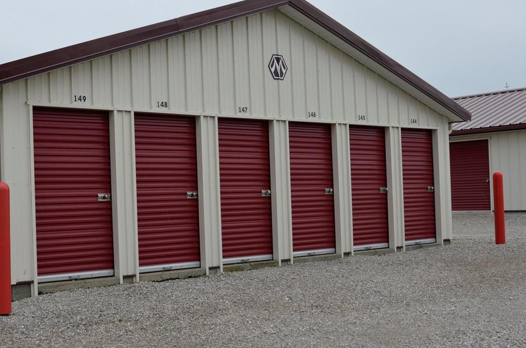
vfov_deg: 26.8
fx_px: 729
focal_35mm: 50
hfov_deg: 39.3
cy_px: 188
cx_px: 180
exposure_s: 1/200
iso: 400
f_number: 7.1
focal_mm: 24
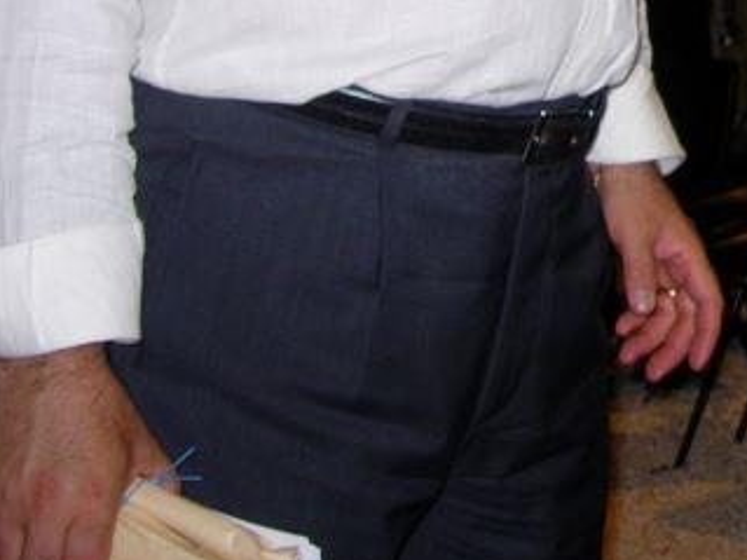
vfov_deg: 11.6
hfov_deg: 15.3
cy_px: -307
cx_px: 1009
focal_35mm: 122
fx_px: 2632
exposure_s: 1/64
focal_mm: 7.8
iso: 79
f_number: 2.8
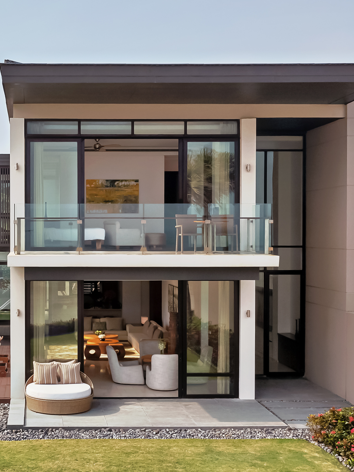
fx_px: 737
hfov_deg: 25.9
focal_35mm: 54
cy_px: 267
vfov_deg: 35.5
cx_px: 14
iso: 100
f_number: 5.6
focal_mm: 10.26
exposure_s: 1/500
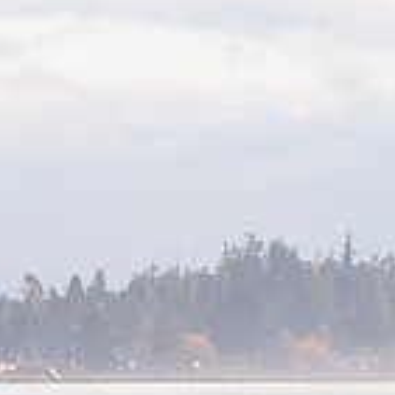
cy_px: 399
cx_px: 29
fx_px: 11322
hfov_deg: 2.0
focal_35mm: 877
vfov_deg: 2.0
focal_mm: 150
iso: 250
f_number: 5.6
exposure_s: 1/320
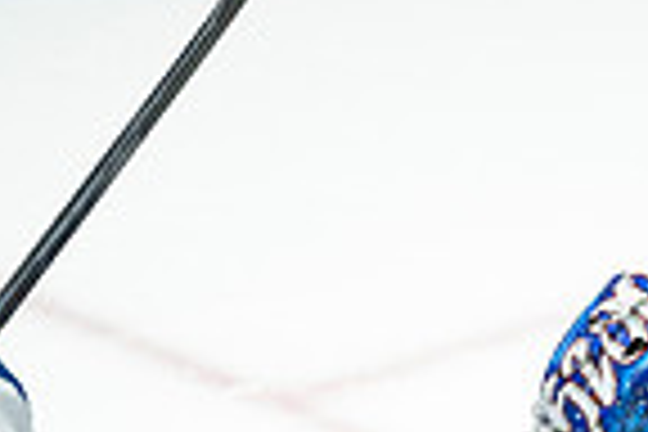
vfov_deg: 0.7
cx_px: 585
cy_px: 729
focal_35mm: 1871
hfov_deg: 1.1
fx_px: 33675
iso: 2000
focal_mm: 600
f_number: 4
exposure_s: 1/800
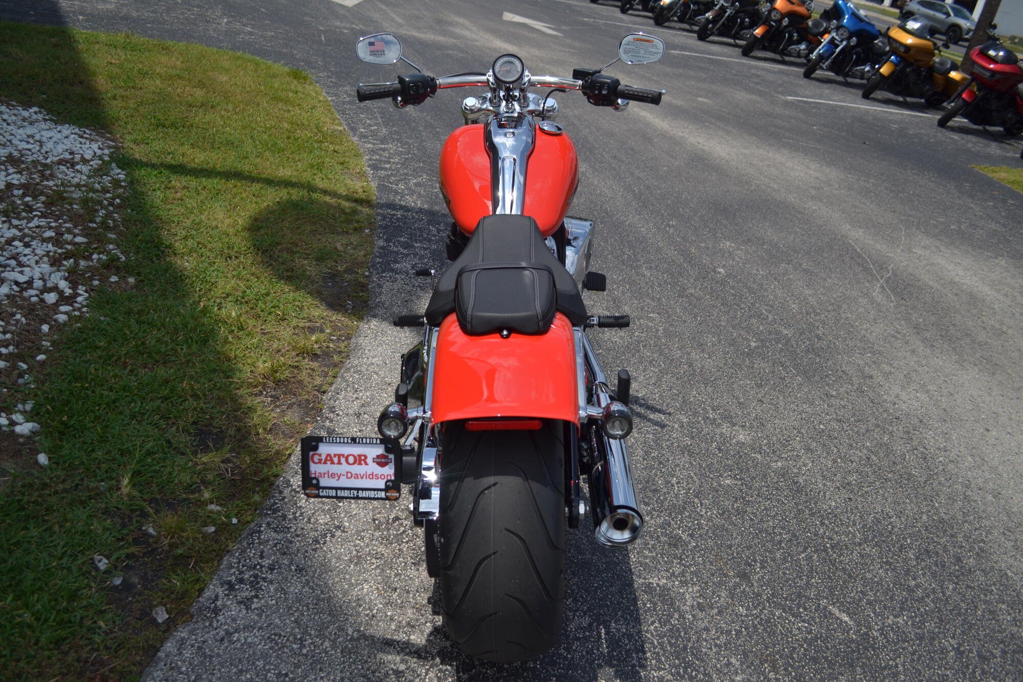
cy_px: 341
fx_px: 852
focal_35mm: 30
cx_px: 512
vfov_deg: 43.6
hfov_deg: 61.9
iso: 100
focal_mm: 20
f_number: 3.8
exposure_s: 1/1600
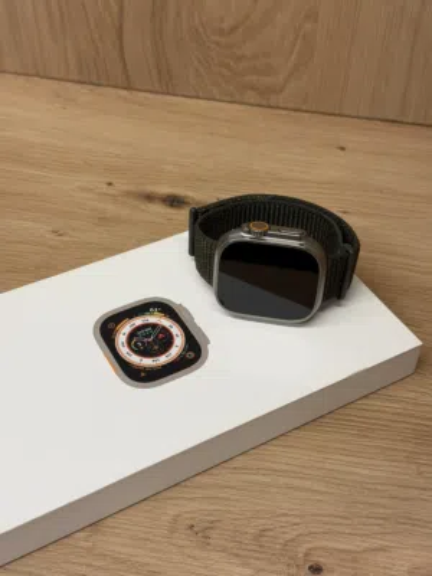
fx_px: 799
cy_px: 288
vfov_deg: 39.7
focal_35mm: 48
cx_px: 216
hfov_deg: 30.3
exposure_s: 1/50
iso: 50
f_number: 1.78
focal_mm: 6.76
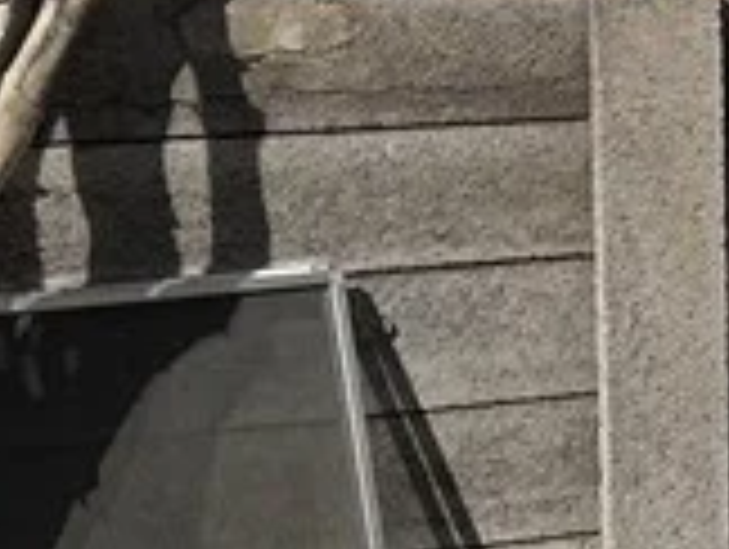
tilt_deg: -4.3
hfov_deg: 11.4
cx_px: 1161
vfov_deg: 9.1
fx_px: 3459
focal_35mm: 164
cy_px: 122
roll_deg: +0.1
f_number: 1.5
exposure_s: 1/7463
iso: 50
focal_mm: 5.7
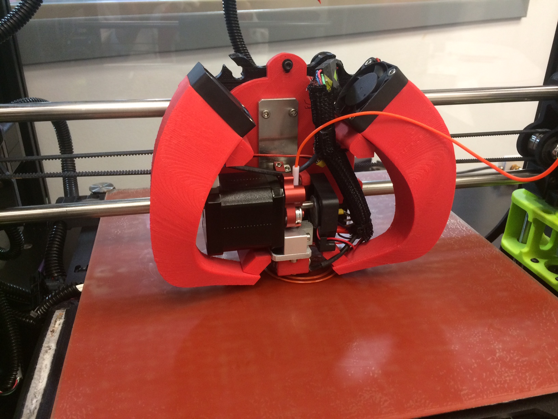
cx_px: 279
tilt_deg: -26.3
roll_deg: -0.6
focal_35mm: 29
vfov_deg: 48.2
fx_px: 467
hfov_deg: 61.7
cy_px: 210
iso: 160
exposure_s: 1/30
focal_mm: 4.15
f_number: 2.2
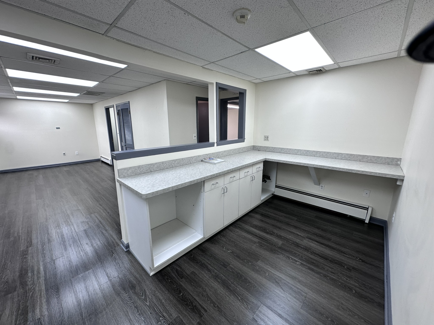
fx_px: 176
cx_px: 217
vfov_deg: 85.7
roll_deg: +0.2
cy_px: 162
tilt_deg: -12.7
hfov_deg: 102.1
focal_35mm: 14
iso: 64
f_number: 2.2
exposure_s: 1/120
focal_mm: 2.22
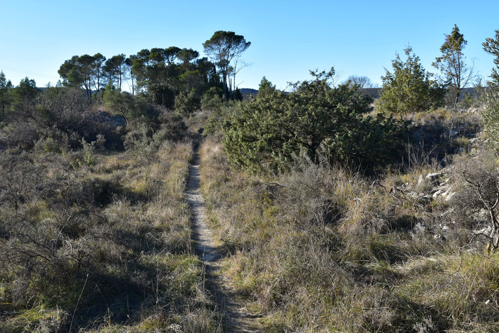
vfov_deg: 34.2
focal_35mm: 39
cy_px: 166
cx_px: 250
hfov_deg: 49.5
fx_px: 541
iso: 400
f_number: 16
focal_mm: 26
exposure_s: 1/200
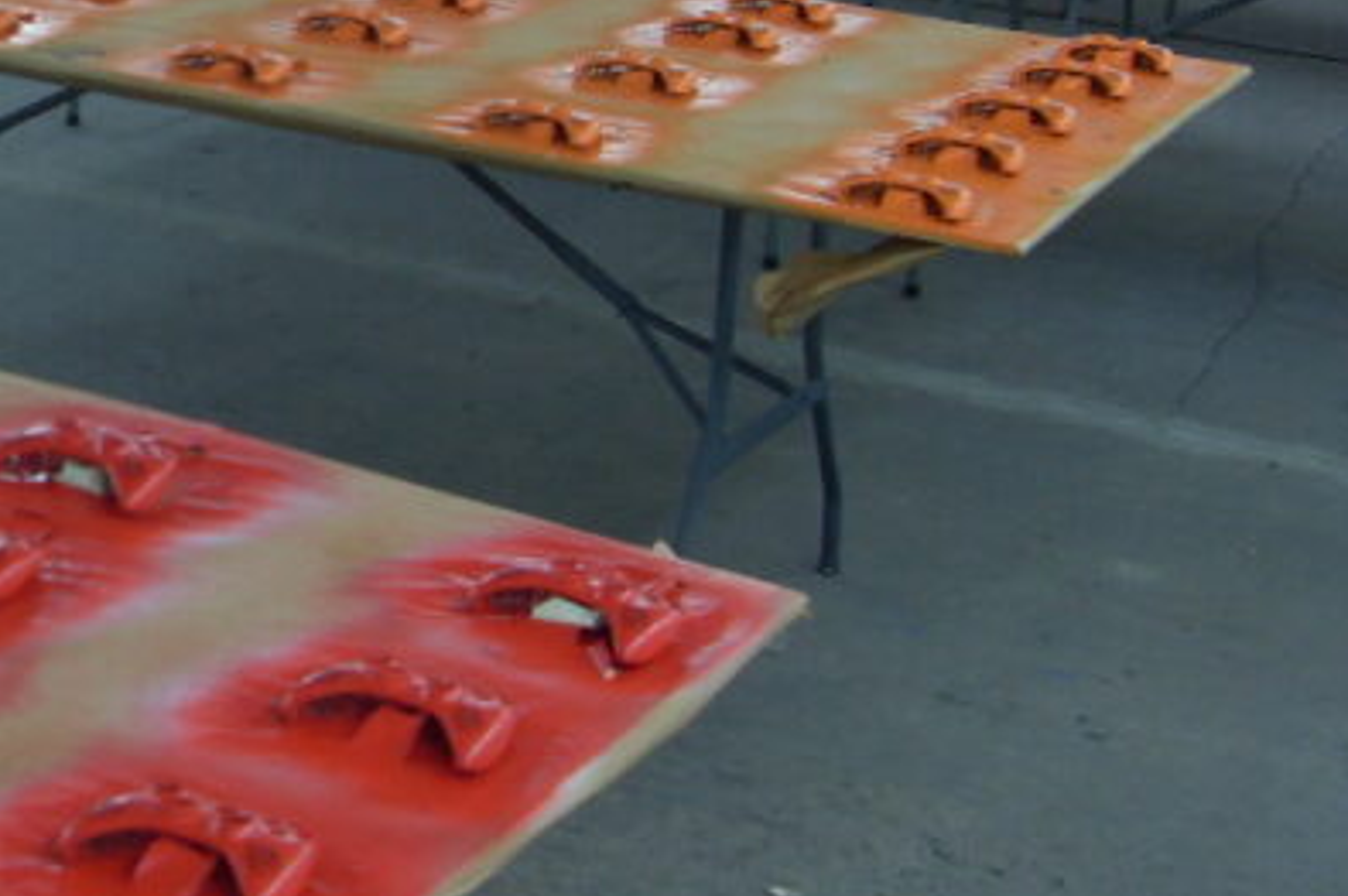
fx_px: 2769
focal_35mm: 74
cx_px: 51
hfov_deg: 26.2
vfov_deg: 18.0
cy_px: 58
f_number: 2.8
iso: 100
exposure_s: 1/90
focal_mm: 6.3
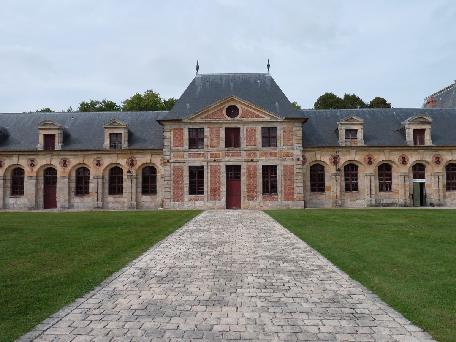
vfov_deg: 54.9
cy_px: 171
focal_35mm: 25
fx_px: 329
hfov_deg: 69.4
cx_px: 228
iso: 80
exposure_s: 1/400
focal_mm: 4.1
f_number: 4.5
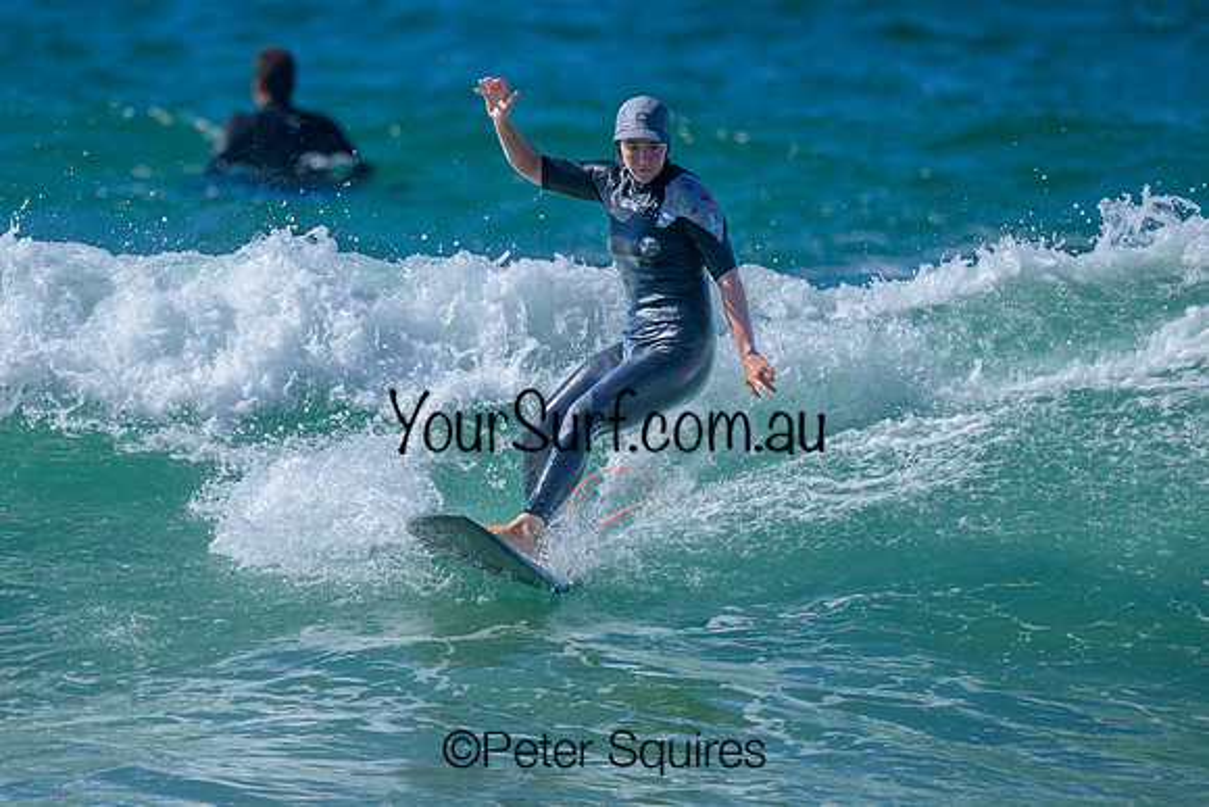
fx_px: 34952
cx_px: 423
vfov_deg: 1.3
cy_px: 444
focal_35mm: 1041
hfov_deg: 2.0
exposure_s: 1/2000
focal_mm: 800
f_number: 6.3
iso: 200
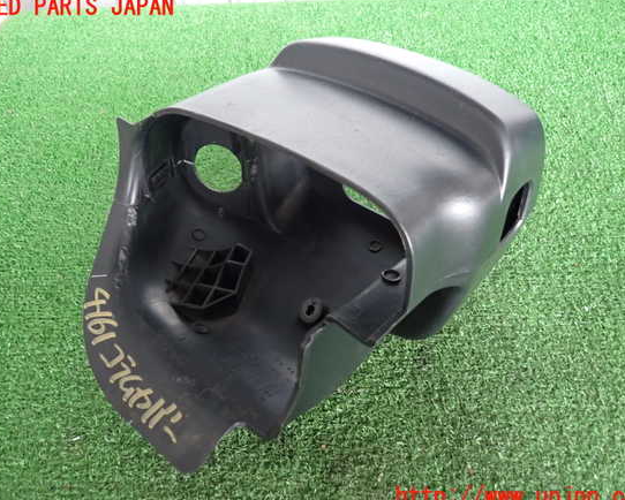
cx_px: 310
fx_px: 500
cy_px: 252
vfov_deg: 53.2
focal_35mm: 27
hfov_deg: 64.0
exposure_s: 1/30
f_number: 2
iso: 500
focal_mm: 4.5
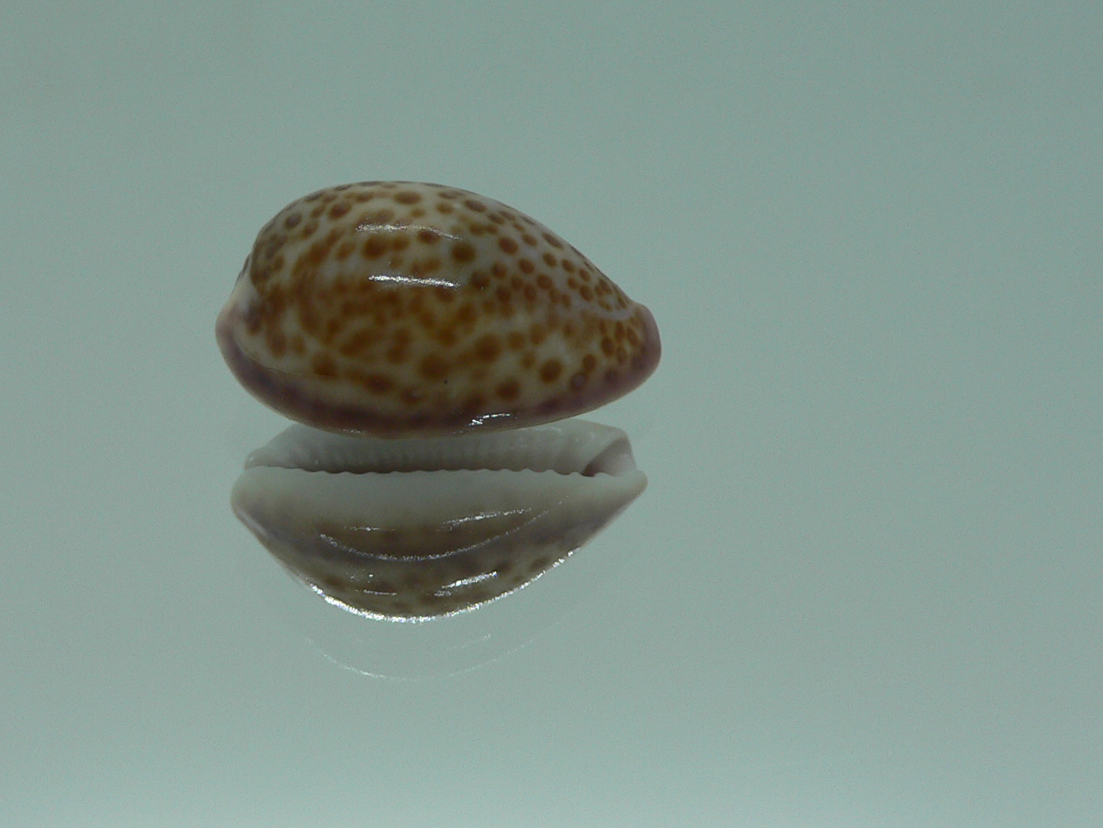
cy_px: 362
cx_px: 456
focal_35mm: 47
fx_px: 1498
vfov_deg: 30.9
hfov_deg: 40.3
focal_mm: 4.6
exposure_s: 1/60
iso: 80
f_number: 2.8
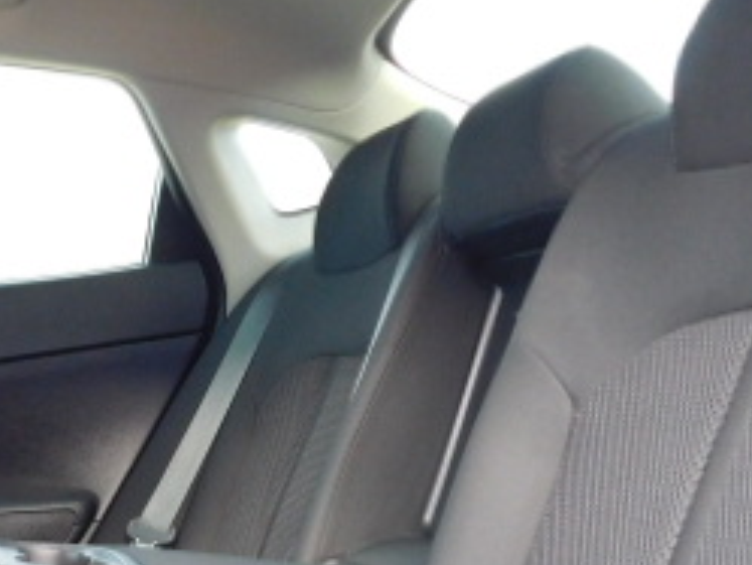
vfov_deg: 24.6
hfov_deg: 31.6
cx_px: 121
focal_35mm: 59
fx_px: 1282
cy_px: 405
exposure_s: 1/30
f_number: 3
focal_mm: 4
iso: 220
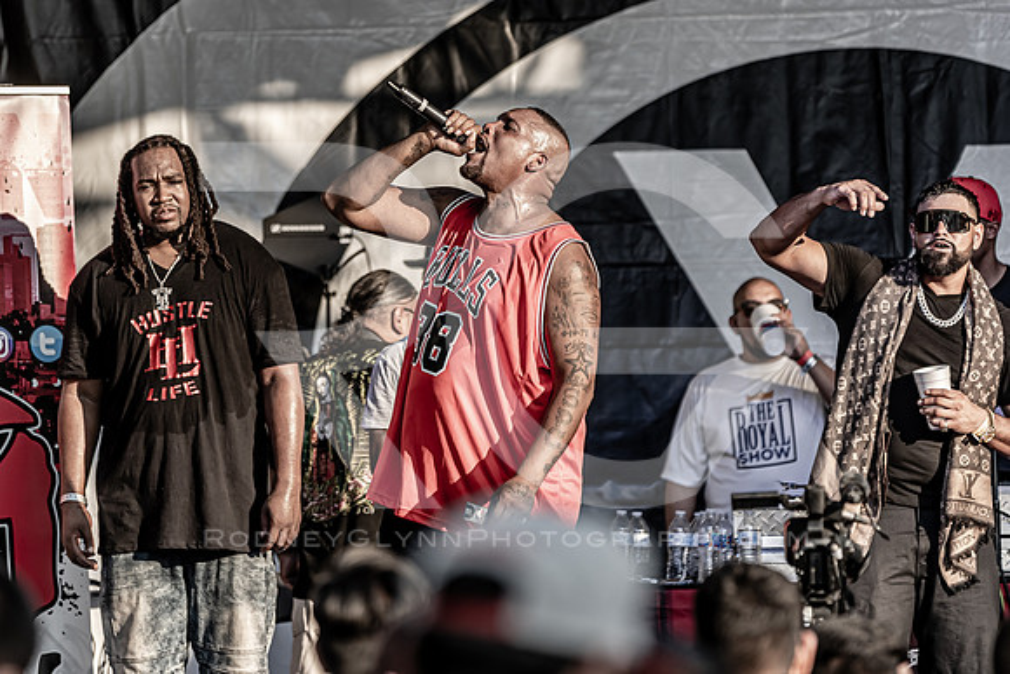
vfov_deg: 5.1
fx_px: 7630
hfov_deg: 7.6
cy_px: 216
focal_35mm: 272
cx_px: 441
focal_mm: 200
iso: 100
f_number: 2.8
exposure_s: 1/800
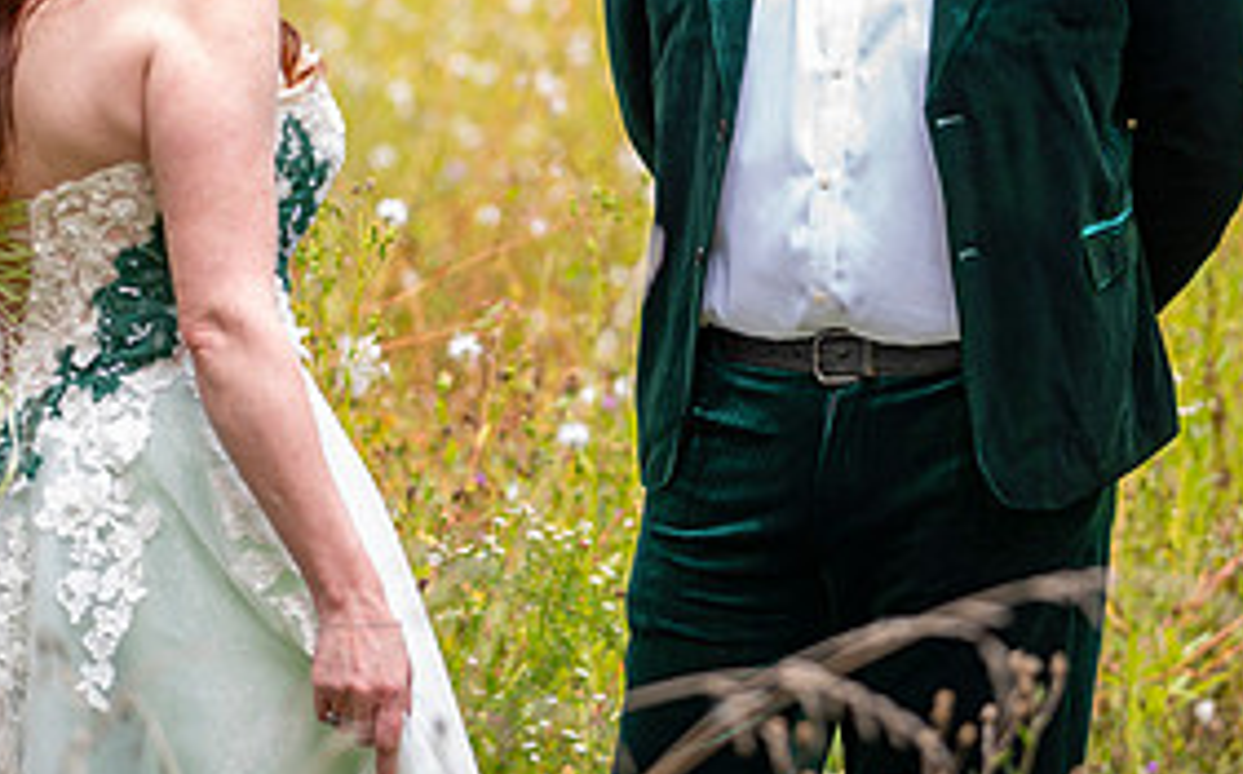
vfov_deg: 5.2
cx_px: 787
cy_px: 53
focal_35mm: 251
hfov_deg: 8.4
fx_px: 8494
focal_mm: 116
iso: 50
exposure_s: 1/125
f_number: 2.8
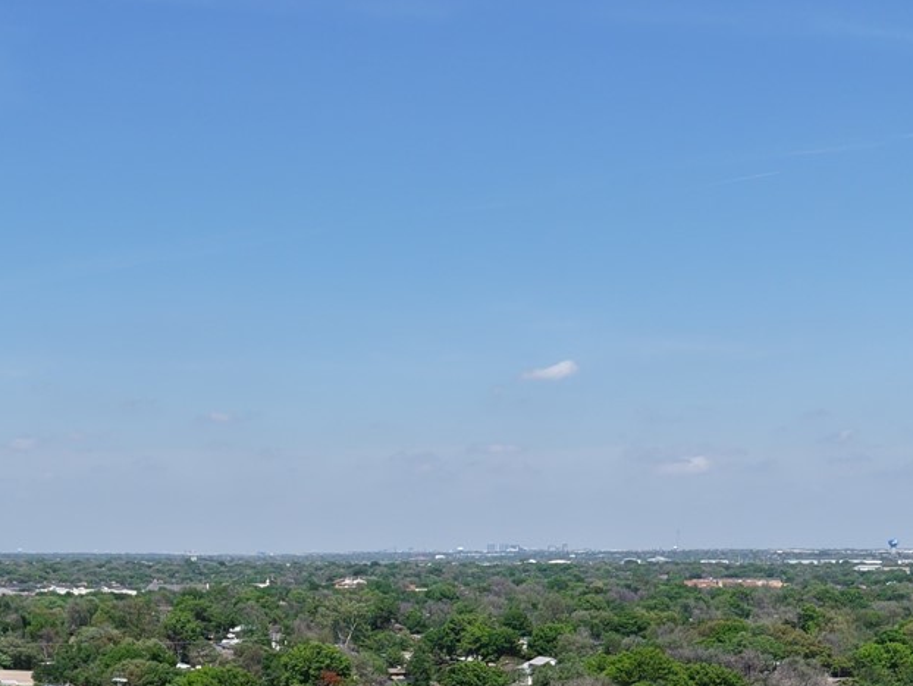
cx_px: 298
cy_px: 737
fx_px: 2084
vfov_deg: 18.1
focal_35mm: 79
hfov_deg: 24.6
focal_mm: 8.67
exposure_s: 1/3200
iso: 100
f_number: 1.8
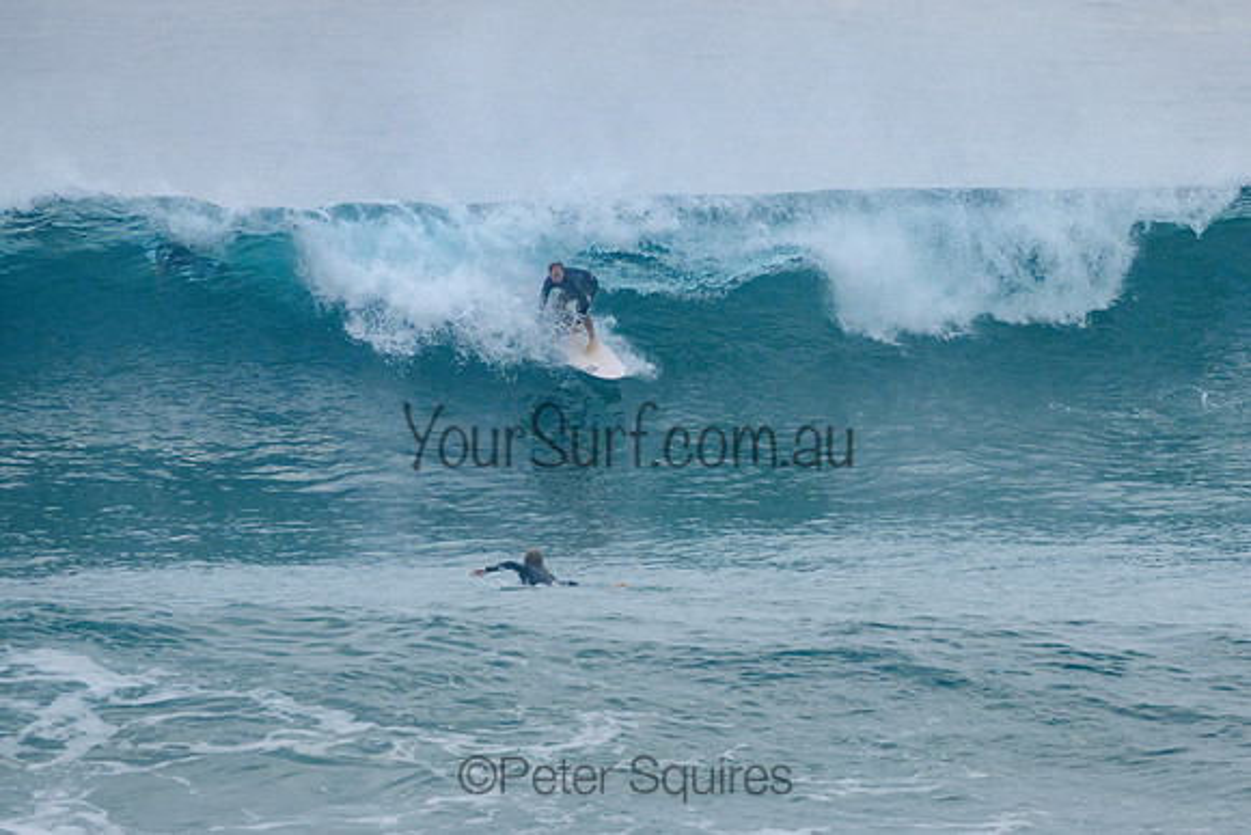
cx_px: 849
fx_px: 19096
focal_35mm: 549
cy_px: 339
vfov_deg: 2.5
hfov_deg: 3.8
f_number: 5.6
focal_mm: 400
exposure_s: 1/1250
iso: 500
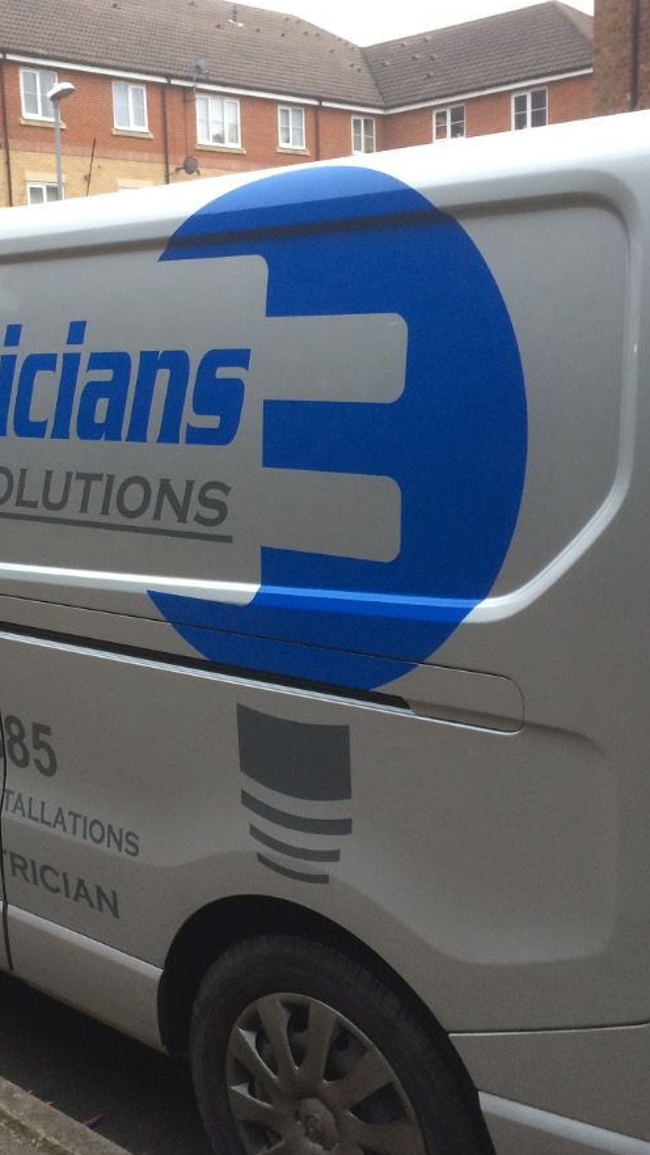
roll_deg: +2.8
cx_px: 206
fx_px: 1318
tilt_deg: -10.2
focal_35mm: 43
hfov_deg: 27.5
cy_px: 580
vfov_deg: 47.4
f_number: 2.2
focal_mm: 4.15
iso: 100
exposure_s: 1/33
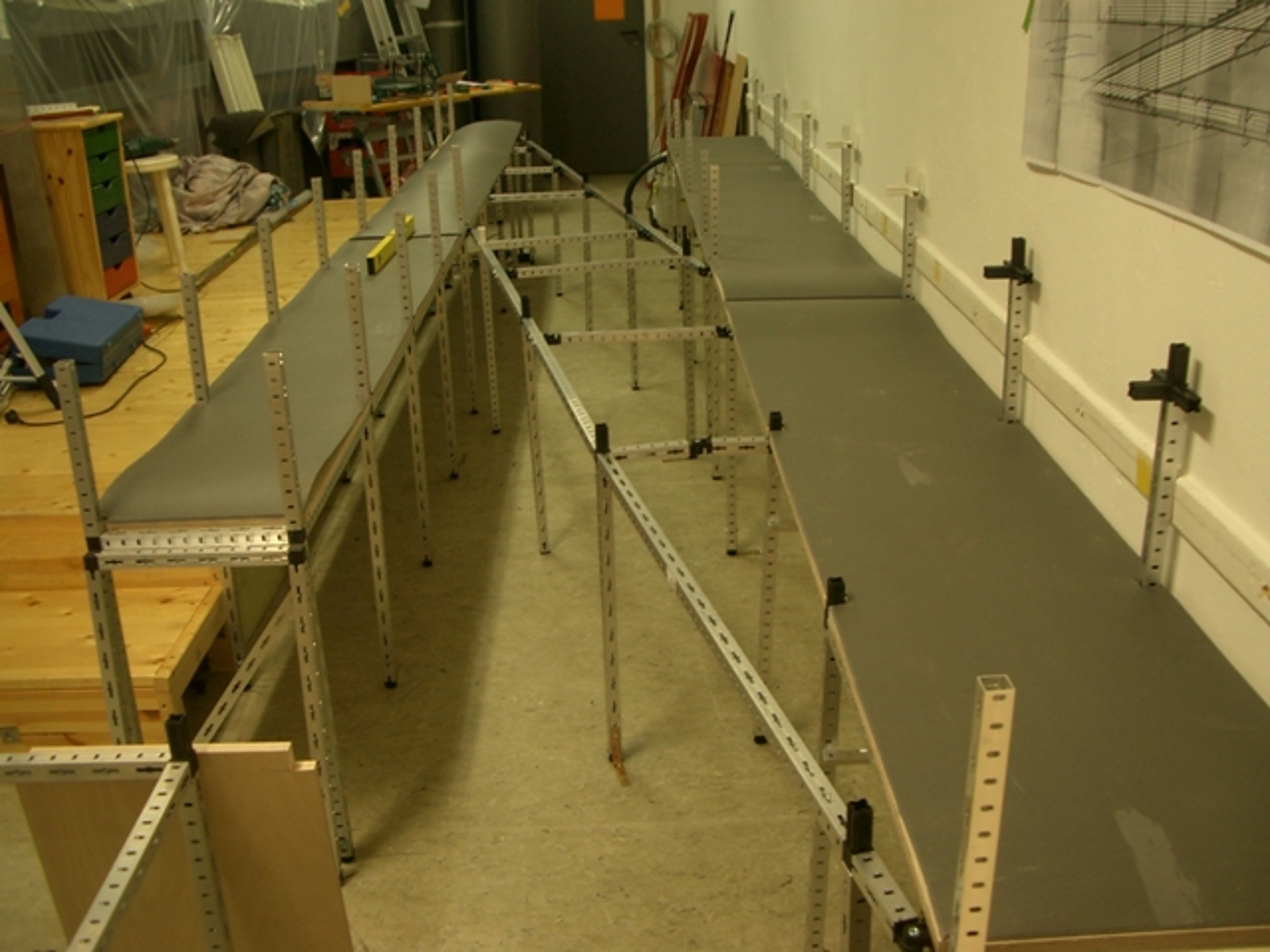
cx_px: 635
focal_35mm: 35
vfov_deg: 40.7
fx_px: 1284
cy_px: 476
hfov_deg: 52.6
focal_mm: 5.8
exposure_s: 1/8
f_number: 2.6
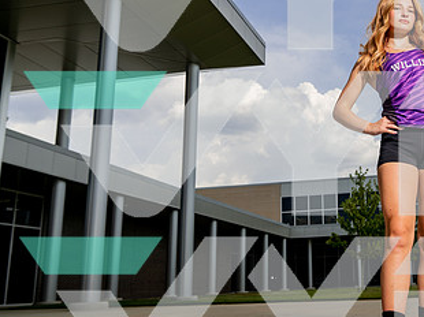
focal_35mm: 45
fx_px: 551
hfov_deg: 39.4
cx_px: 372
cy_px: 144
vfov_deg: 32.1
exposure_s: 1/2000
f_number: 4.5
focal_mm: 25
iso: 125
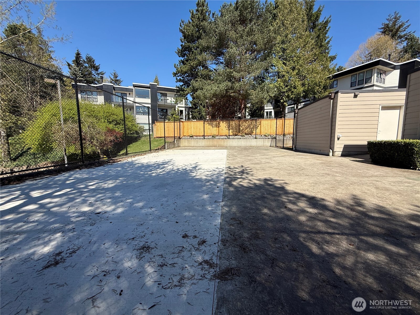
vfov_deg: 85.7
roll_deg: +0.3
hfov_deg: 102.1
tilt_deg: -6.5
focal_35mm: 14
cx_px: 210
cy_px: 158
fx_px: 170
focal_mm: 2.22
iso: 50
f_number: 2.2
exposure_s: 1/1901
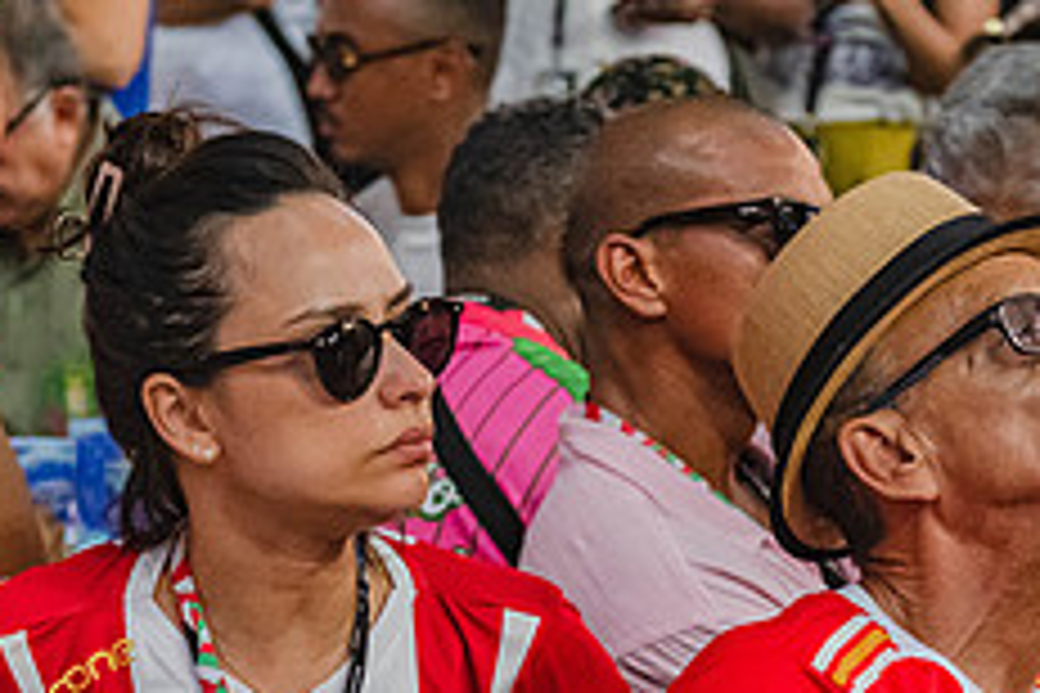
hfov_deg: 8.1
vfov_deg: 5.4
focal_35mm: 254
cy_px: 655
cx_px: 734
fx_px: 7337
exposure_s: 1/500
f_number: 3.6
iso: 2000
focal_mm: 67.1
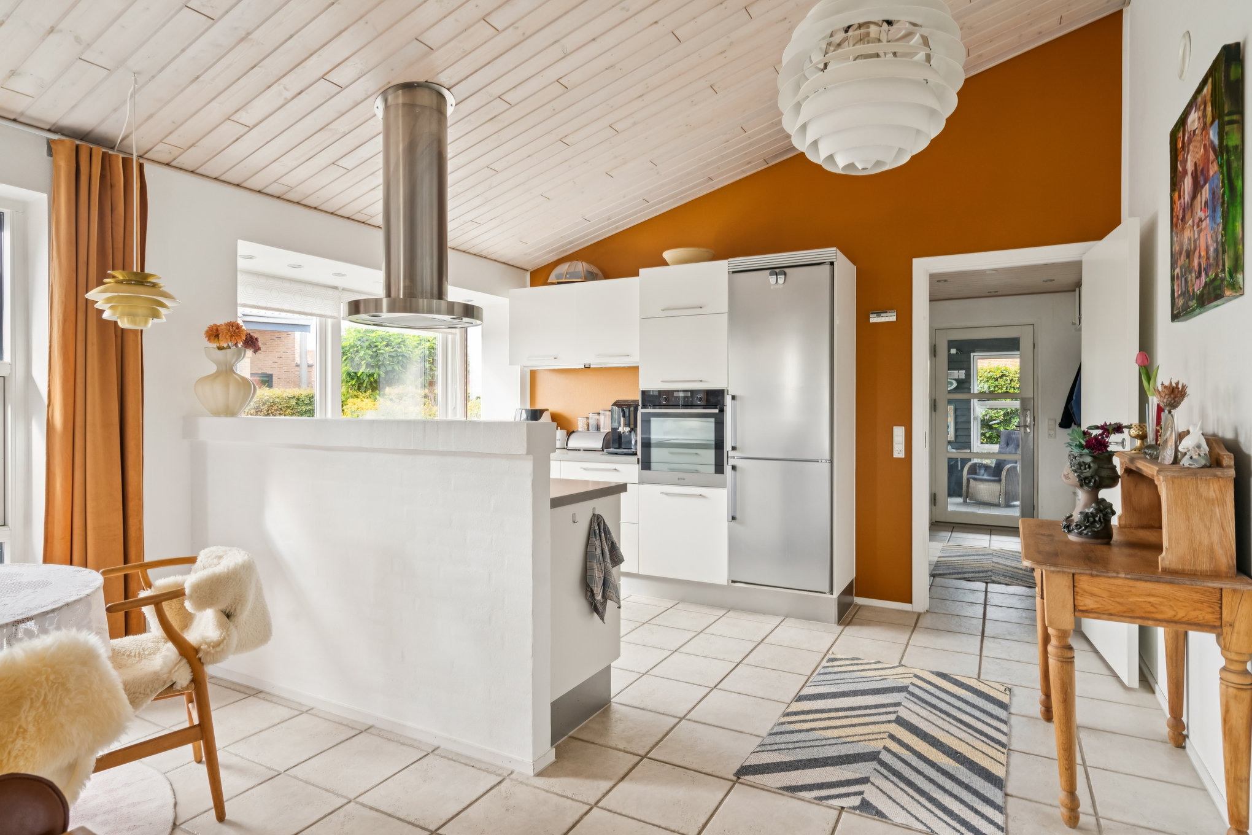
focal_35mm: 19
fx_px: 661
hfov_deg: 86.9
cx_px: 626
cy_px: 418
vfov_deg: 64.6
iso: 800
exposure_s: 1/80
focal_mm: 19
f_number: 7.1
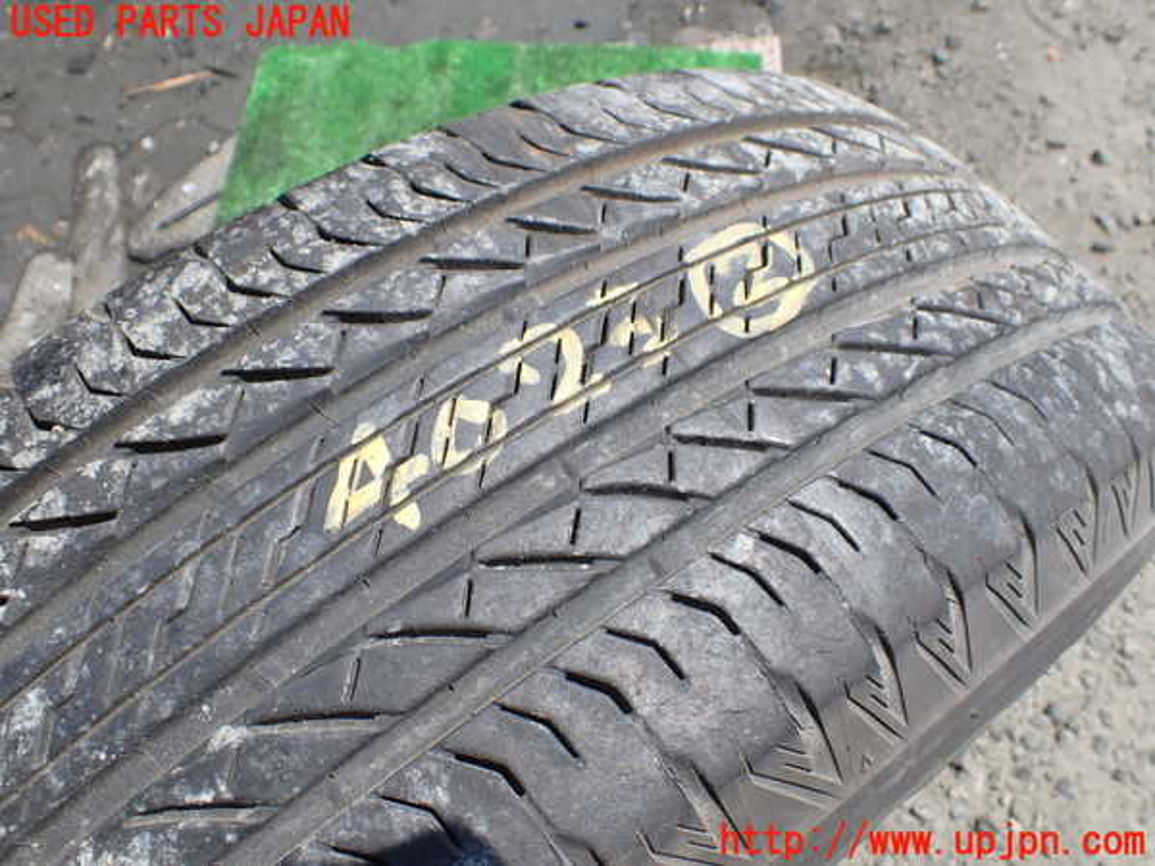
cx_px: 578
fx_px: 1001
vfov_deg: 46.8
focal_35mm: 30
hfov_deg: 60.0
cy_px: 433
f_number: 3.2
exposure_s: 1/640
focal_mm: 5.4
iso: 100
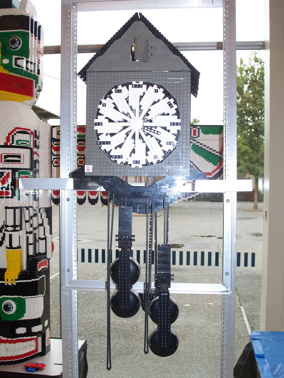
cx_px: 142
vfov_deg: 43.9
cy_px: 189
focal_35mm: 43
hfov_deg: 33.6
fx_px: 470
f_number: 3.2
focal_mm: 9.1
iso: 80
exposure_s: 1/80
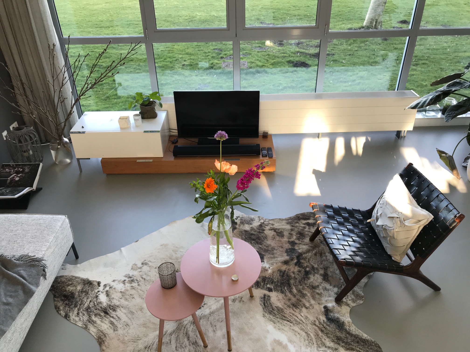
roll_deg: +1.3
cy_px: 176
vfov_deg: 49.7
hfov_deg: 63.4
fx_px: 380
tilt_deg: -33.1
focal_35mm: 28
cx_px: 235
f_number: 1.8
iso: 32
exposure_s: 1/100
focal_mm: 3.99
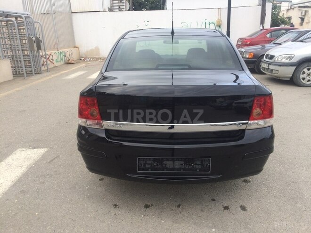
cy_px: 116
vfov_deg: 48.2
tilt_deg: -21.3
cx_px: 156
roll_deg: +1.0
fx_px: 261
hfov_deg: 61.7
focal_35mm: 29
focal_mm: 4.15
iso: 32
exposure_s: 1/250
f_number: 2.2
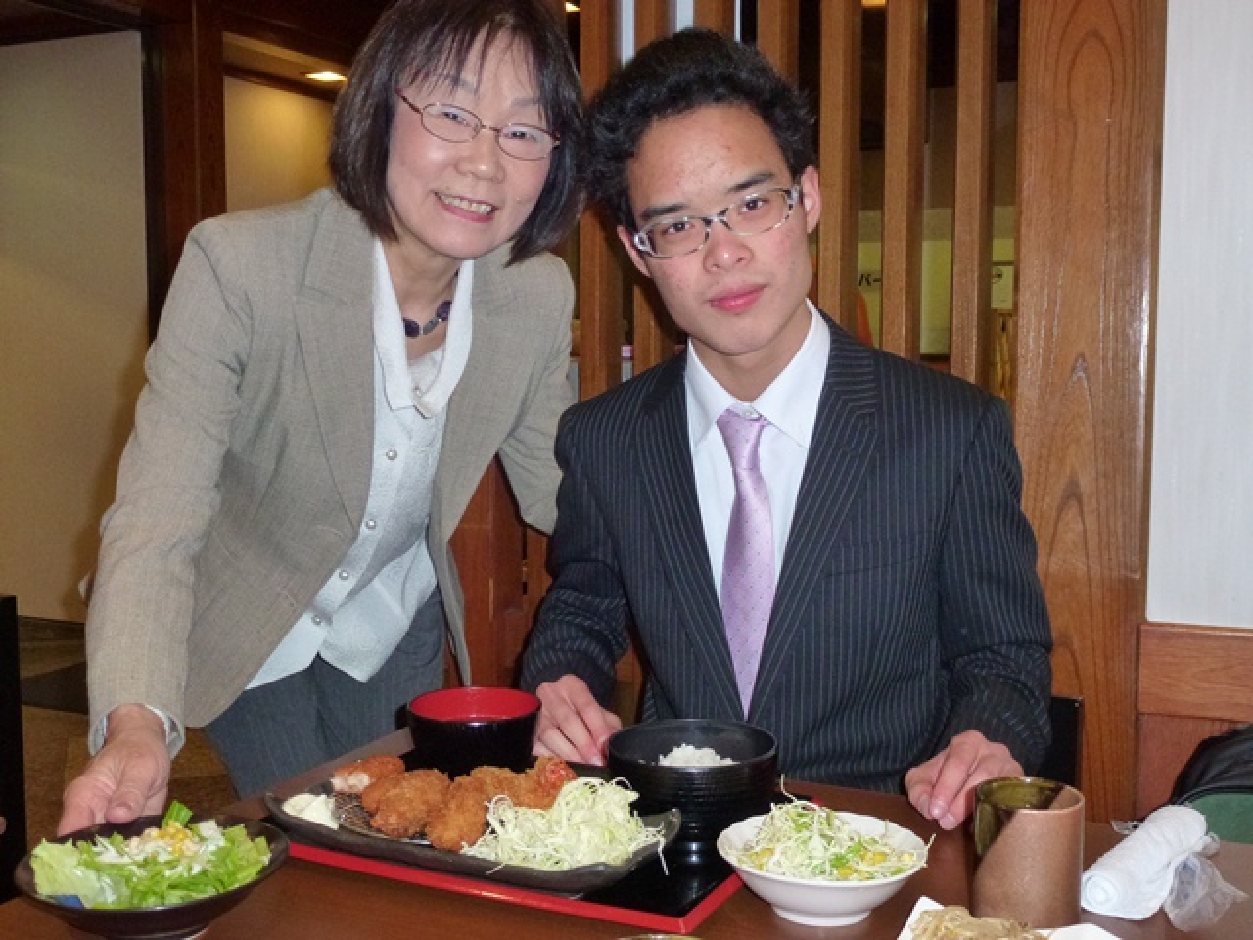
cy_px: 470
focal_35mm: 36
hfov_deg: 51.4
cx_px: 626
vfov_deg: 39.7
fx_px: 1303
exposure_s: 1/60
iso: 400
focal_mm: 6.4
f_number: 3.7
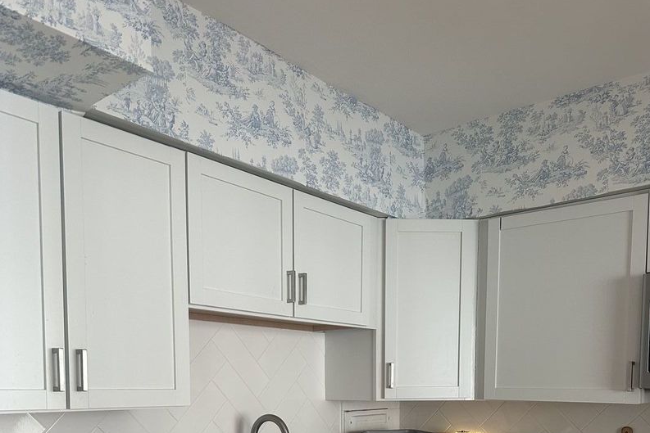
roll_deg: -0.6
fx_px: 614
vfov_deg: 35.5
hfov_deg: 55.8
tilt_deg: -4.5
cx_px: 331
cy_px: 426
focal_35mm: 34
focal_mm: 6.86
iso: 200
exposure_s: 1/60
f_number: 1.78
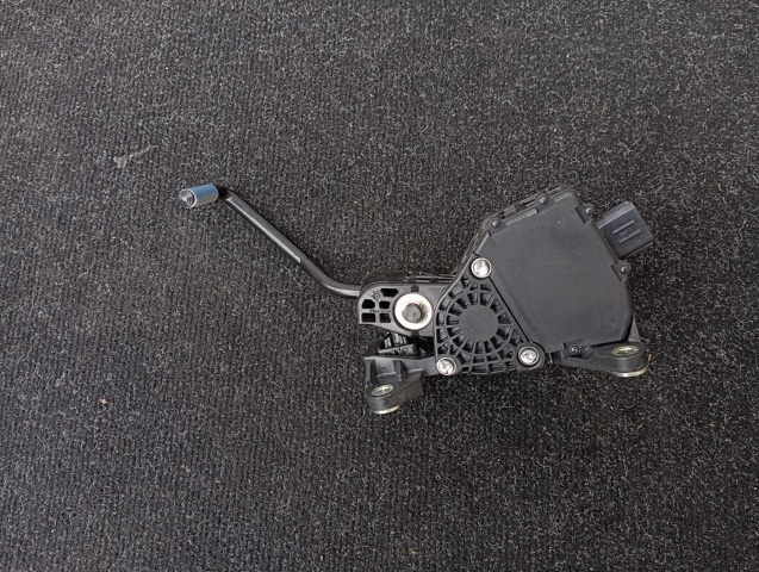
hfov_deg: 63.4
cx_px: 380
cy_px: 286
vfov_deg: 49.9
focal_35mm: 28
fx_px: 615
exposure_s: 1/50
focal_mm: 4.22
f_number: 1.8
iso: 185
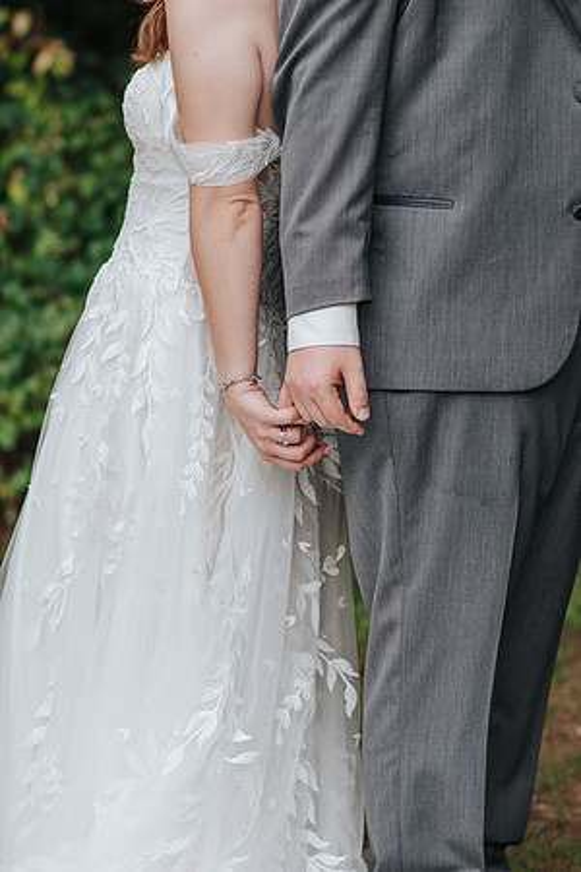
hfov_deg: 10.8
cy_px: 436
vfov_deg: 16.1
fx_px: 3086
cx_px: 290
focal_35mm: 128
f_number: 2.8
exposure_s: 1/640
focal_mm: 85
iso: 200
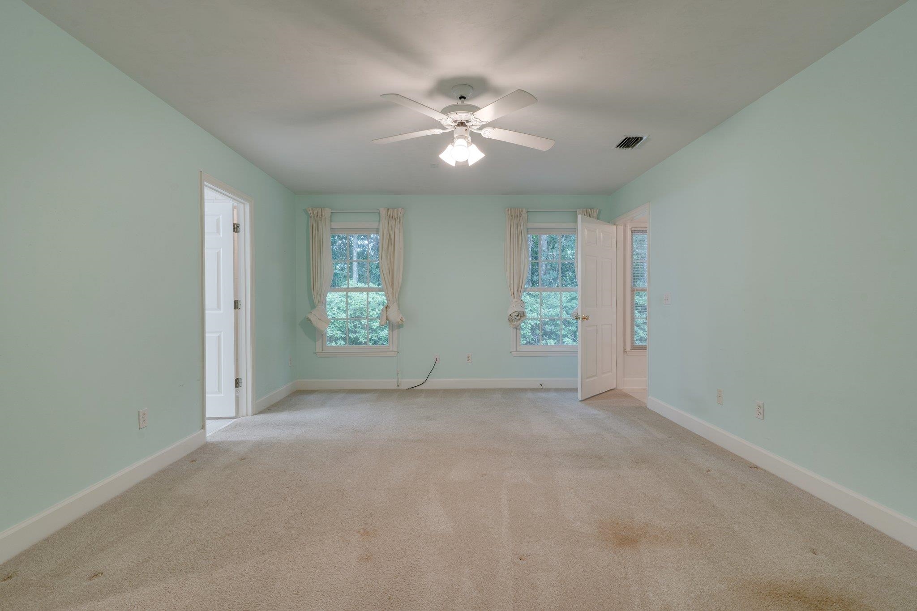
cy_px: 306
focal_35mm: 17
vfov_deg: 70.4
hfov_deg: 93.3
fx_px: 433
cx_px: 458
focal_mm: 17
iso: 100
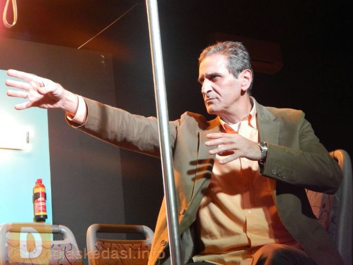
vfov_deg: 21.3
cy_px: 132
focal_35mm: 69
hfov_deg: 28.2
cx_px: 176
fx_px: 704
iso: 720
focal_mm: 12.3
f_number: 4.1
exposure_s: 1/8
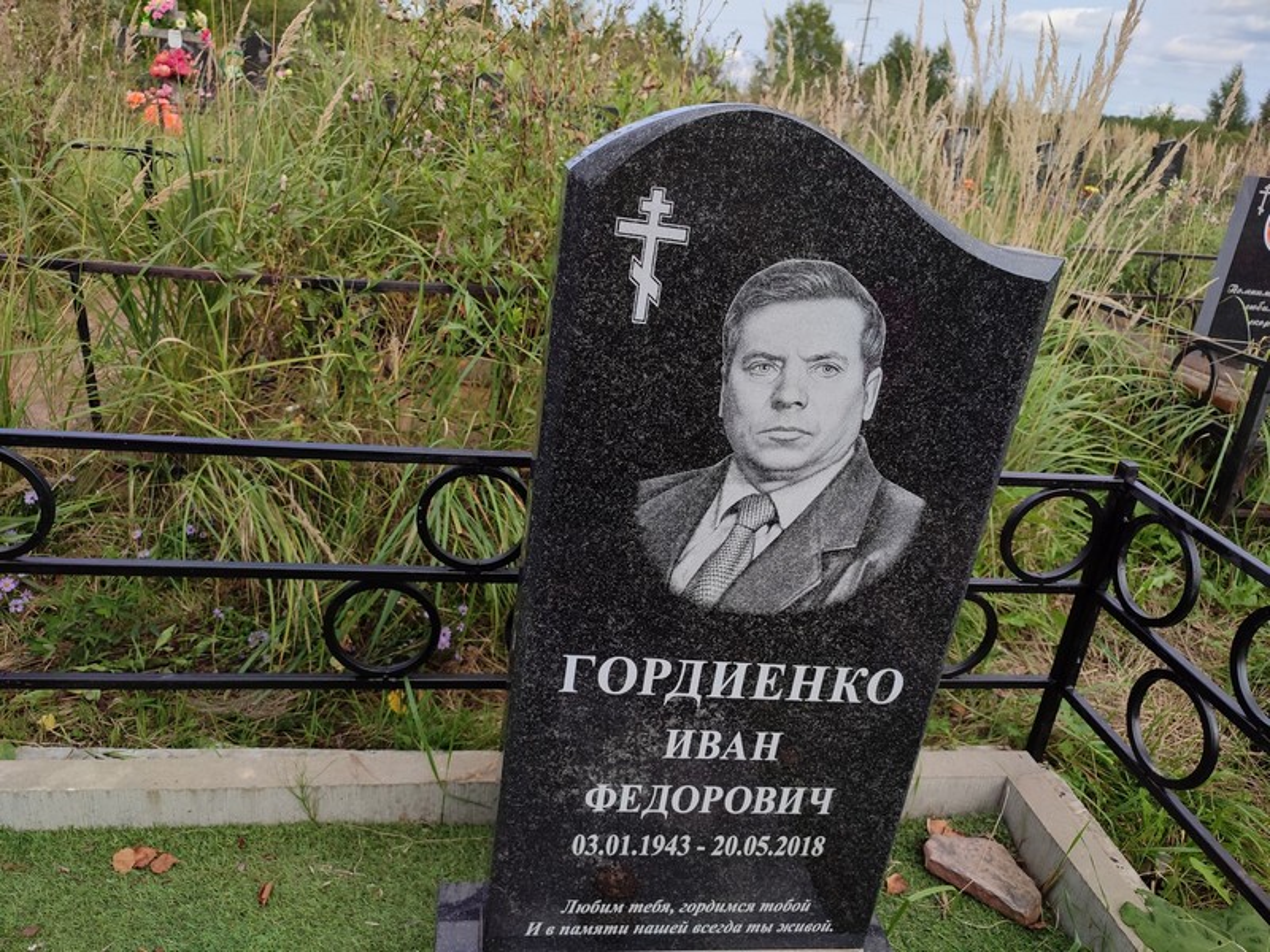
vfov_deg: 54.9
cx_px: 635
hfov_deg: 69.4
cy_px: 476
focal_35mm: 25
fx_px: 917
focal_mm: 6.04
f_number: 1.9
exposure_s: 1/355
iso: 50
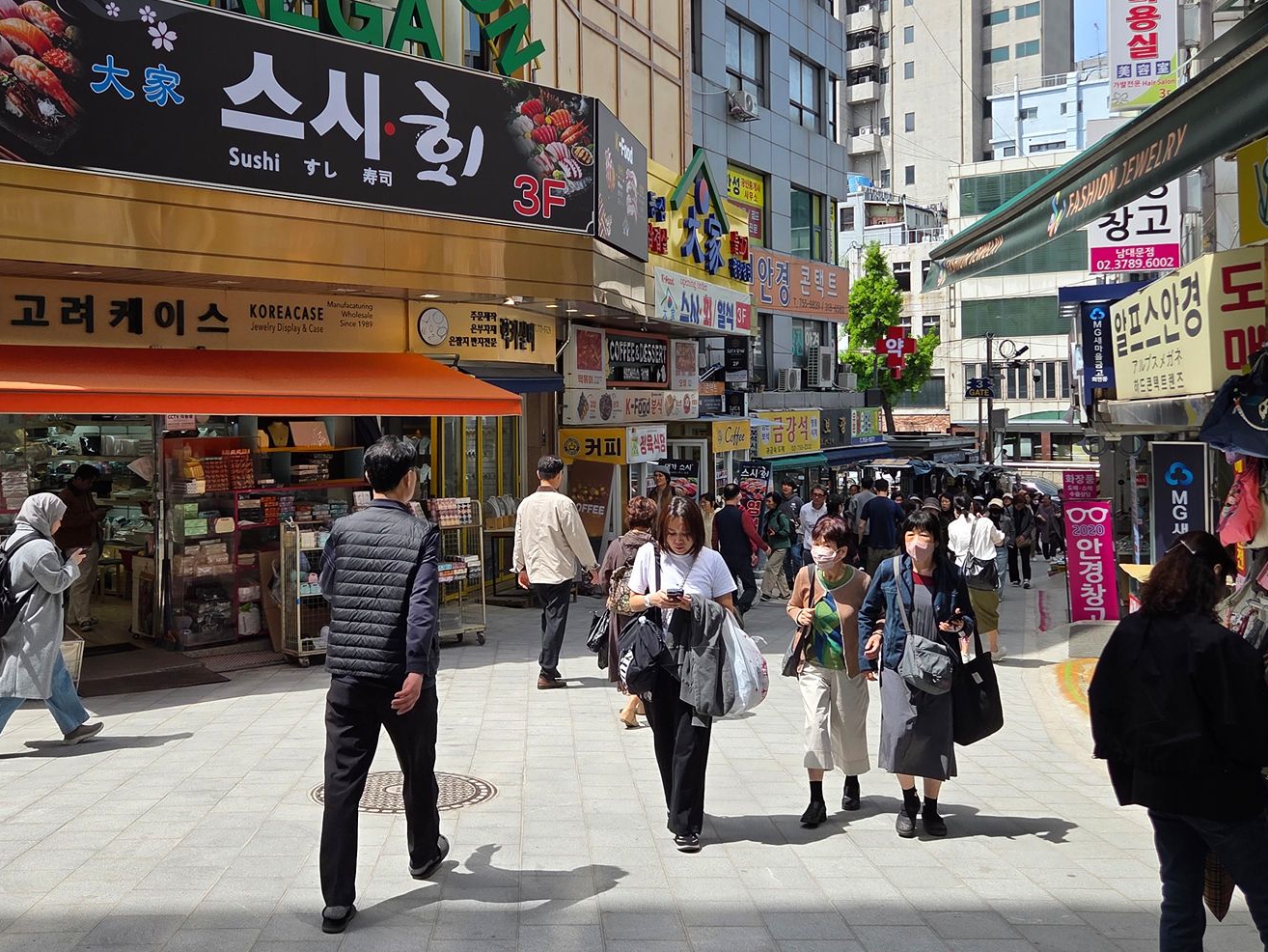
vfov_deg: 40.5
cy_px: 385
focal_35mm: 35
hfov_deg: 52.6
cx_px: 622
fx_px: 1282
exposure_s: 1/2737
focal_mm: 5.4
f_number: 1.8
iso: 80
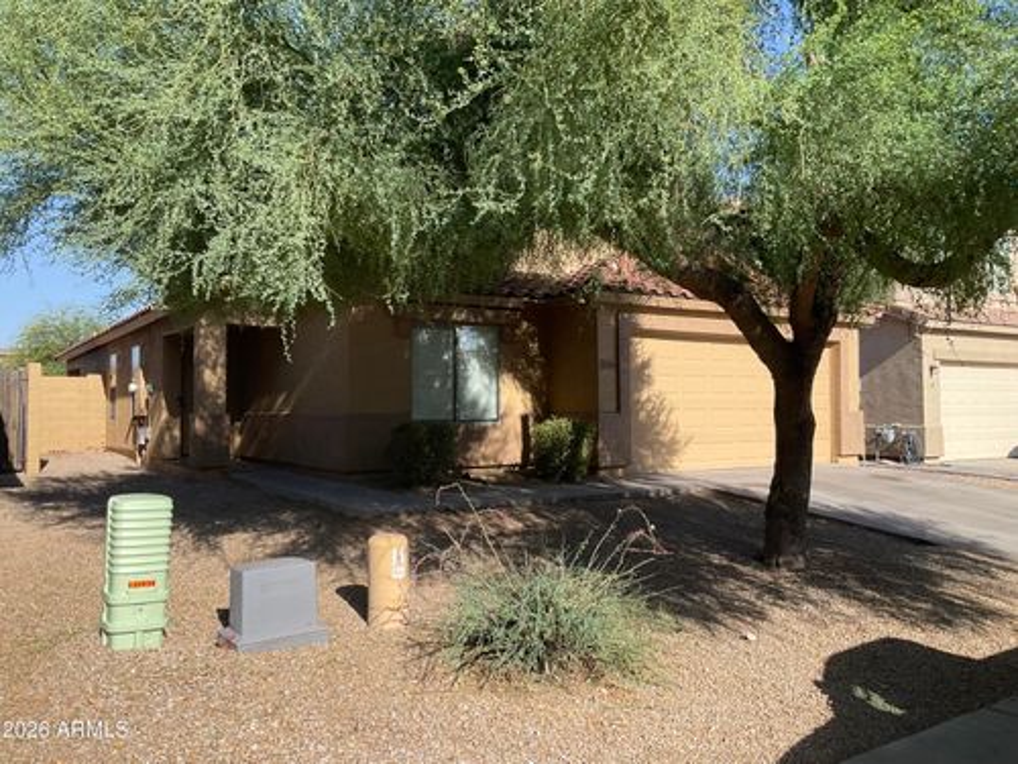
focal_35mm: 29
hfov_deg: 61.7
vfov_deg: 48.2
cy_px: 382
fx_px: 853
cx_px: 509
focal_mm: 3
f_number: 1.8
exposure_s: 1/1342
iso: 16
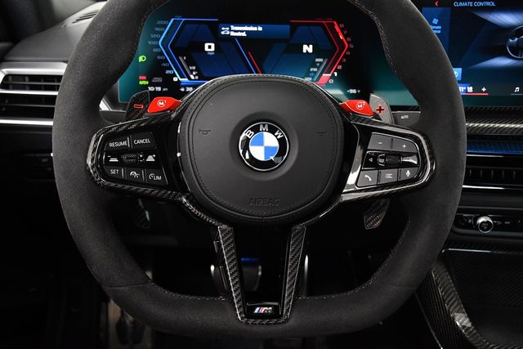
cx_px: 262
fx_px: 523
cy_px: 174
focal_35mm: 36
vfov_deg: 36.9
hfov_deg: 53.1
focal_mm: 24
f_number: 5.6
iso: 2500
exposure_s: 1/100
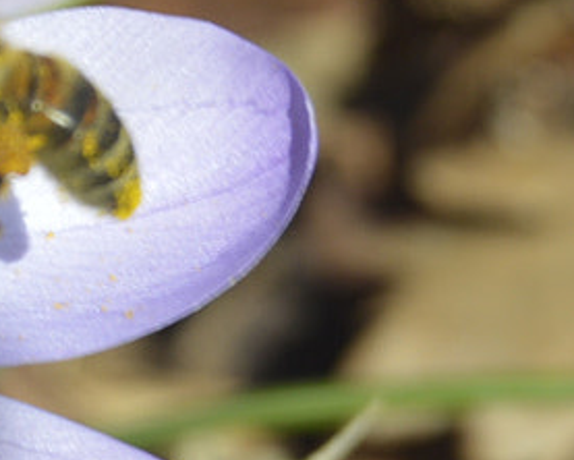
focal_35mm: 447
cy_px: 211
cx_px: 102
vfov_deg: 3.5
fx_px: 7594
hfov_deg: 4.3
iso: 100
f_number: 7.1
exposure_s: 1/200
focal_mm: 55
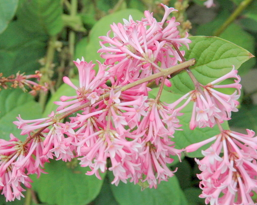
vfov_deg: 11.6
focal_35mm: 133
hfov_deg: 14.5
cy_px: 118
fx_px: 1012
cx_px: 89
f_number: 8
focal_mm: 62
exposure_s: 1/250
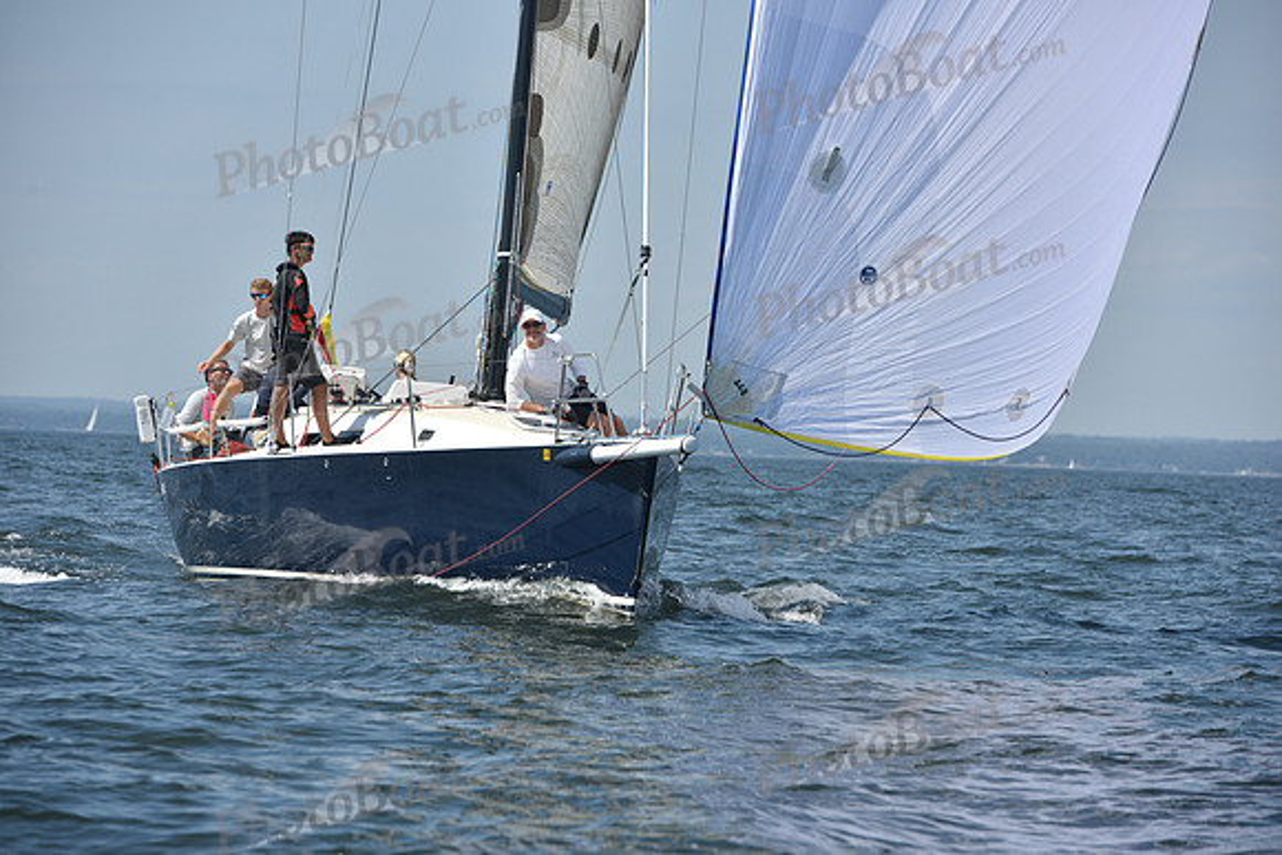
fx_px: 6945
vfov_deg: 7.0
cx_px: 641
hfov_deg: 10.5
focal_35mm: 195
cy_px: 428
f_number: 8
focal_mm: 195
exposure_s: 1/1250
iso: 250
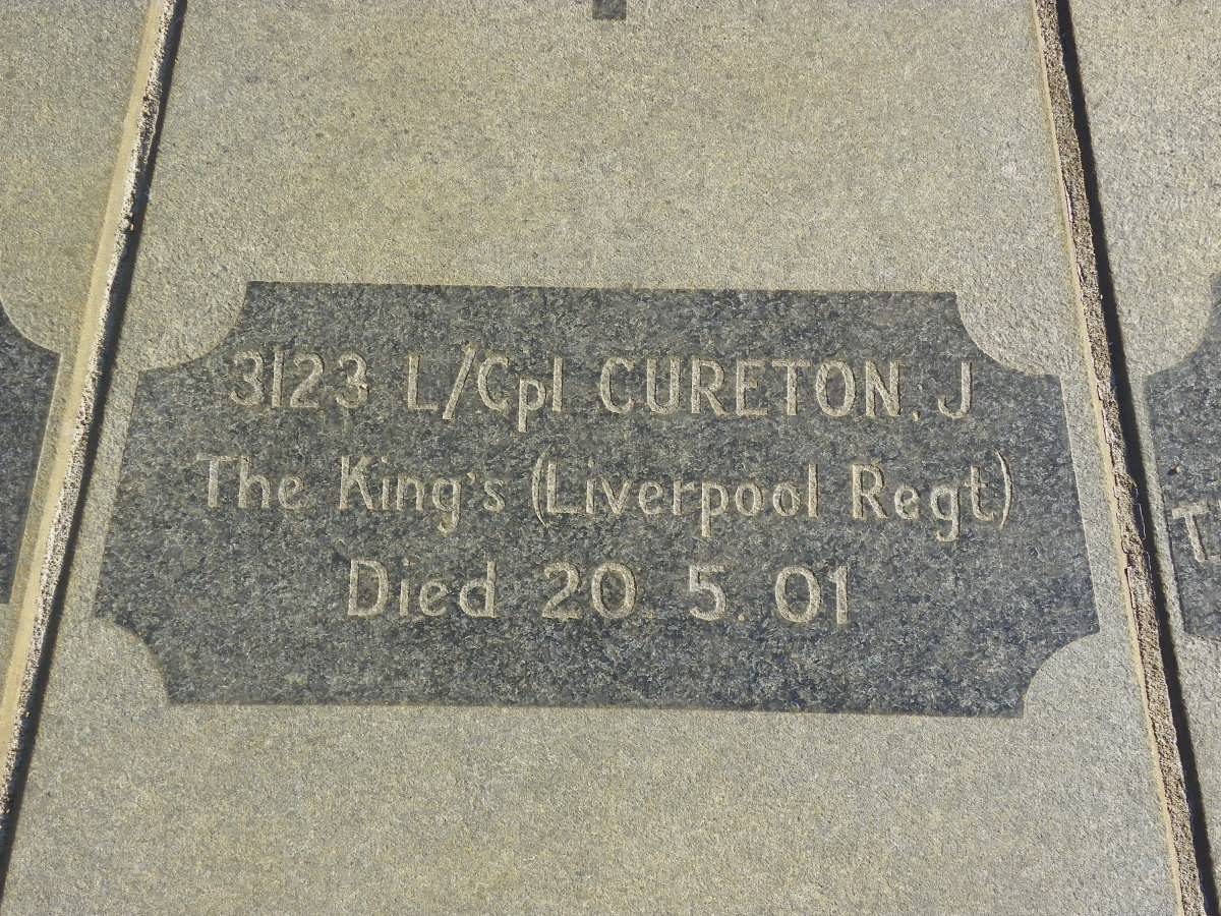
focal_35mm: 68
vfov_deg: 21.6
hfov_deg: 28.6
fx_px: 2399
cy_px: 458
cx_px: 610
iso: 64
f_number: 4
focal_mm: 12.1
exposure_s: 1/160
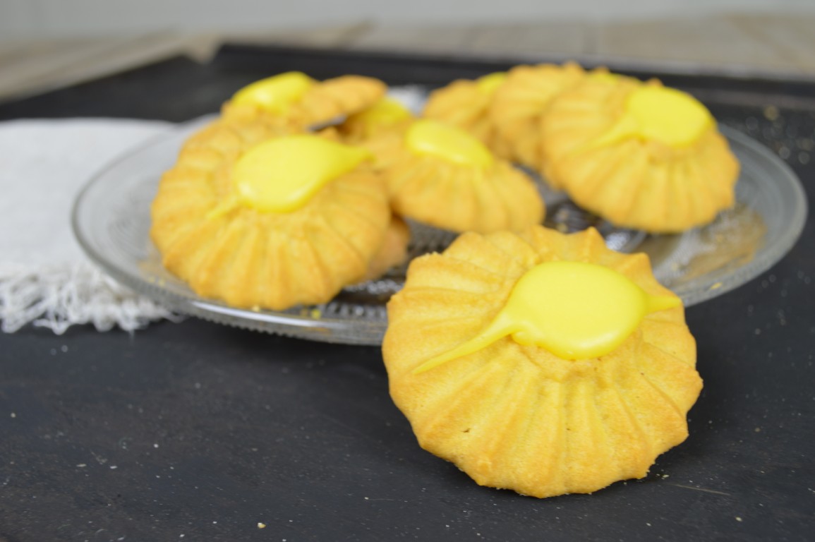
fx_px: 882
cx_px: 408
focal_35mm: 39
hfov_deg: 49.6
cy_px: 271
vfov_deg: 34.1
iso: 100
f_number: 5.6
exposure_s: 1/5
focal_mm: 26
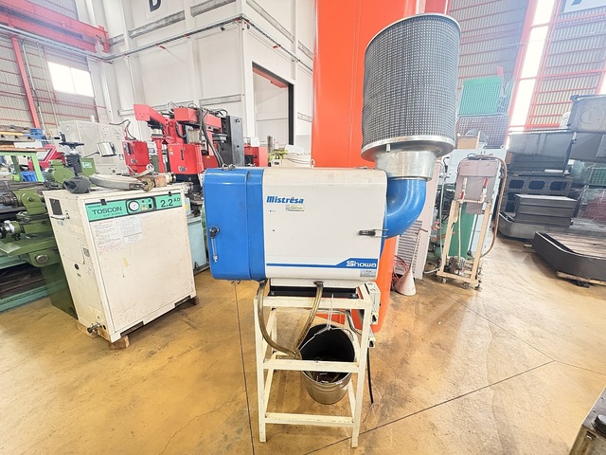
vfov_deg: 85.7
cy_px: 228
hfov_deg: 102.1
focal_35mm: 14
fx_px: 245
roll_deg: +0.0
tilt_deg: -16.0
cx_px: 303
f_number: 2.2
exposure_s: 1/60
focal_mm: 2.22
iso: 800
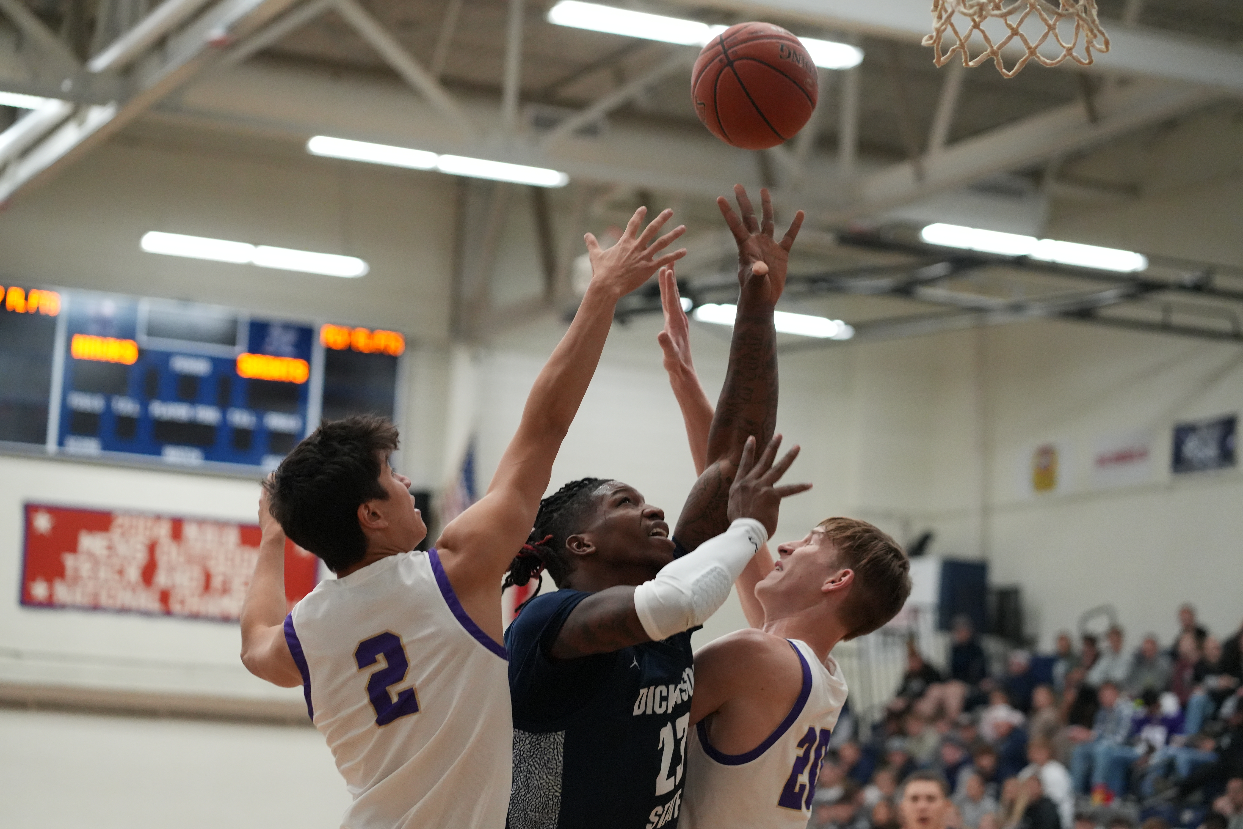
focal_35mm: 85
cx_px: 622
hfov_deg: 23.9
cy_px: 414
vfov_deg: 16.1
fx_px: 2935
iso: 6400
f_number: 2.8
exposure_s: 1/1000
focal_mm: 85
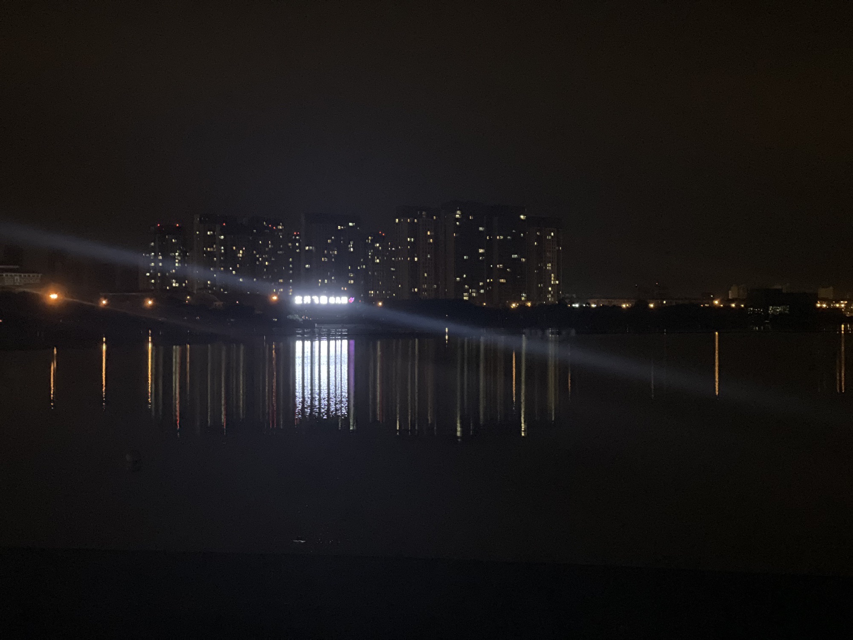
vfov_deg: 22.9
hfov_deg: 30.3
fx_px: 1577
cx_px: 426
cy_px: 320
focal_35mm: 64
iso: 2000
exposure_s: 1/15
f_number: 2.2
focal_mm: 7.5
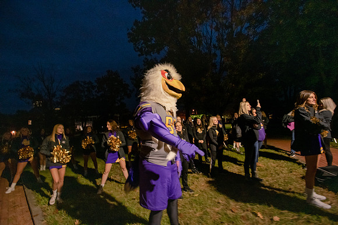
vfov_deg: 70.5
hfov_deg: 93.3
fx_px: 160
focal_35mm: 17
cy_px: 112
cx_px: 169
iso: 5000
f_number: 5
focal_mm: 17
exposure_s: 1/40
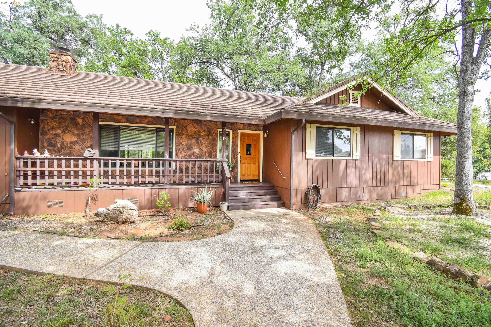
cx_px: 246
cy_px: 164
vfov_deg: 77.3
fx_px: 205
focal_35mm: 15
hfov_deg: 100.4
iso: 100
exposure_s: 1/60
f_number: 6.3
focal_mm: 10
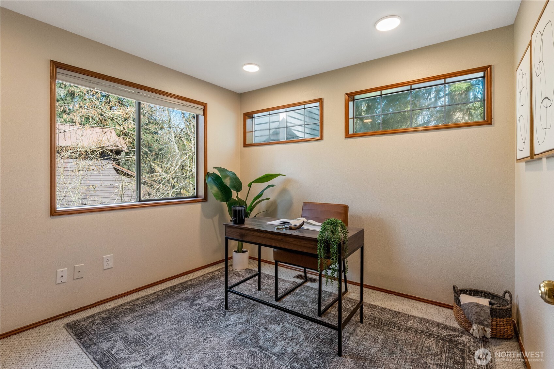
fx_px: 262
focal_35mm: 17
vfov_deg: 70.4
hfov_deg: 93.3
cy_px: 184
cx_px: 277
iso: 2500
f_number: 8
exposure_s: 1/60
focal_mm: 17
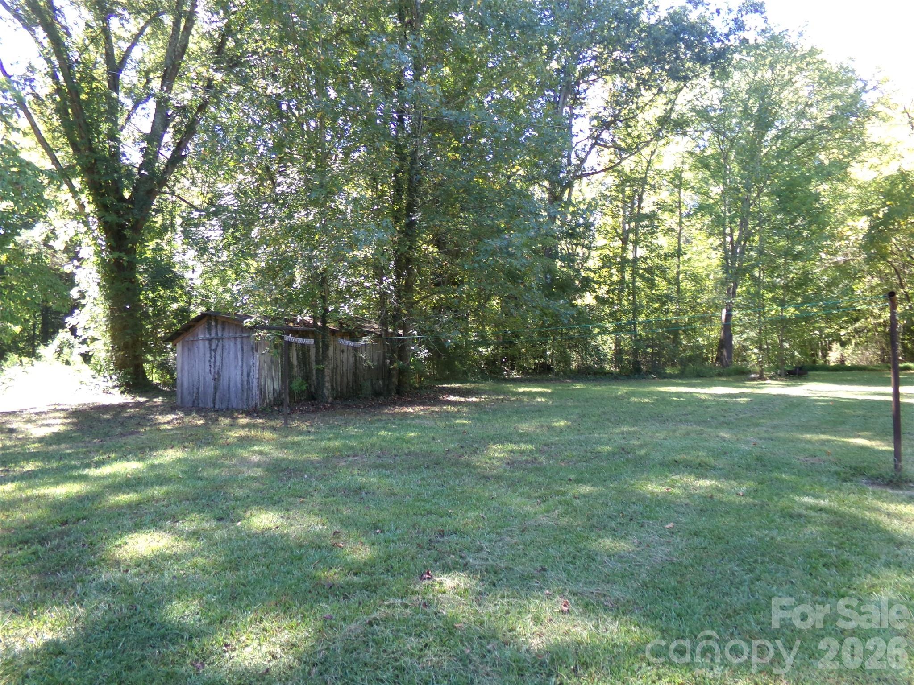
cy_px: 342
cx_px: 457
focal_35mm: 24
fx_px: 634
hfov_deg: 71.6
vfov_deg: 56.8
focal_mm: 4.3
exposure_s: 1/52
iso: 100
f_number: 3.7
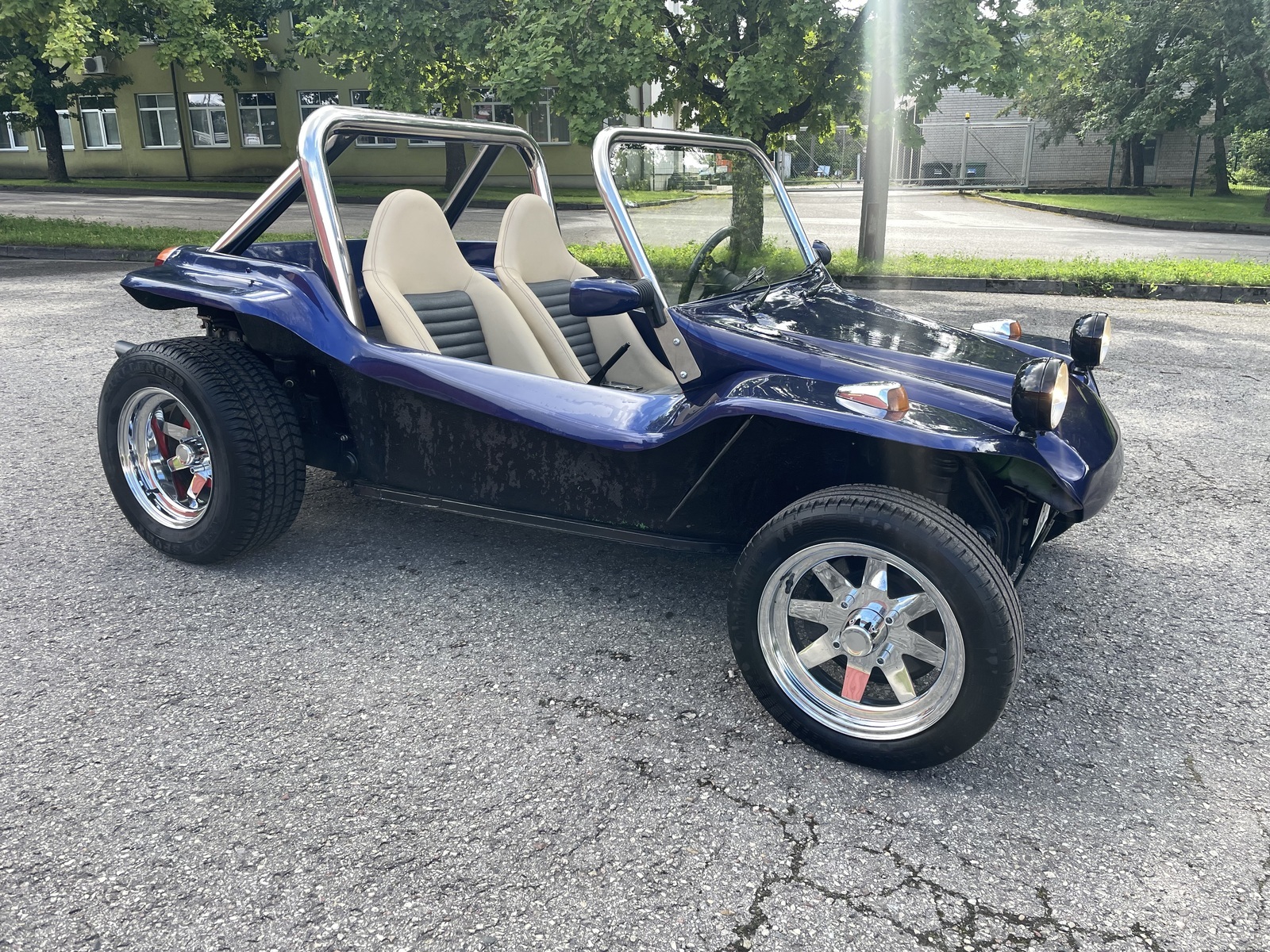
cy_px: 476
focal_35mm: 26
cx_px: 635
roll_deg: +1.6
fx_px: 954
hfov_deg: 67.3
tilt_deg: -16.2
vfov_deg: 53.1
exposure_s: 1/500
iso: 32
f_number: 1.6
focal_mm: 4.2
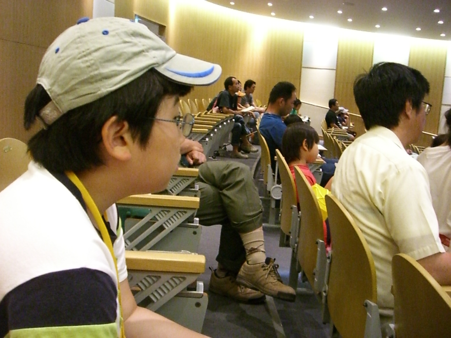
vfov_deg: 37.7
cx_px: 226
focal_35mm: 38
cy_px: 169
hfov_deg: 49.0
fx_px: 495
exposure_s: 1/50
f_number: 2.7
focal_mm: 6.2
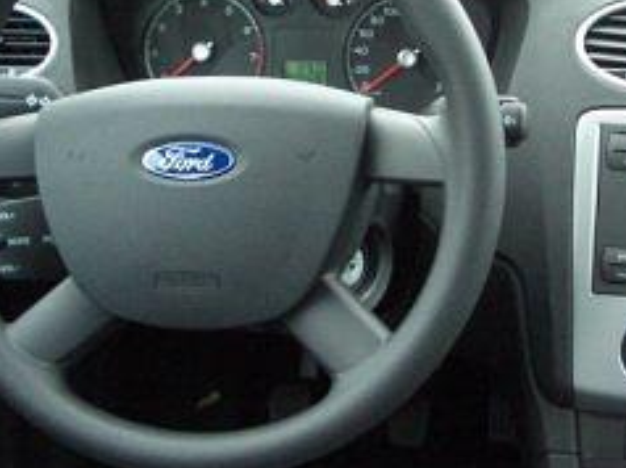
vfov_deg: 22.1
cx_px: 413
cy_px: 163
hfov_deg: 29.2
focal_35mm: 66
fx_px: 1192
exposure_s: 1/60
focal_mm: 5.8
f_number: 2.6
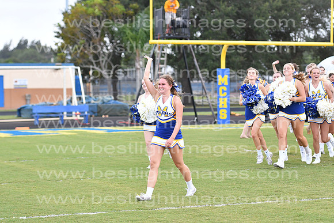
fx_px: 1253
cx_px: 167
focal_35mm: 135
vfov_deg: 10.2
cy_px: 112
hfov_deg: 15.2
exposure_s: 1/500
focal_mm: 90
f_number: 3.2
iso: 800
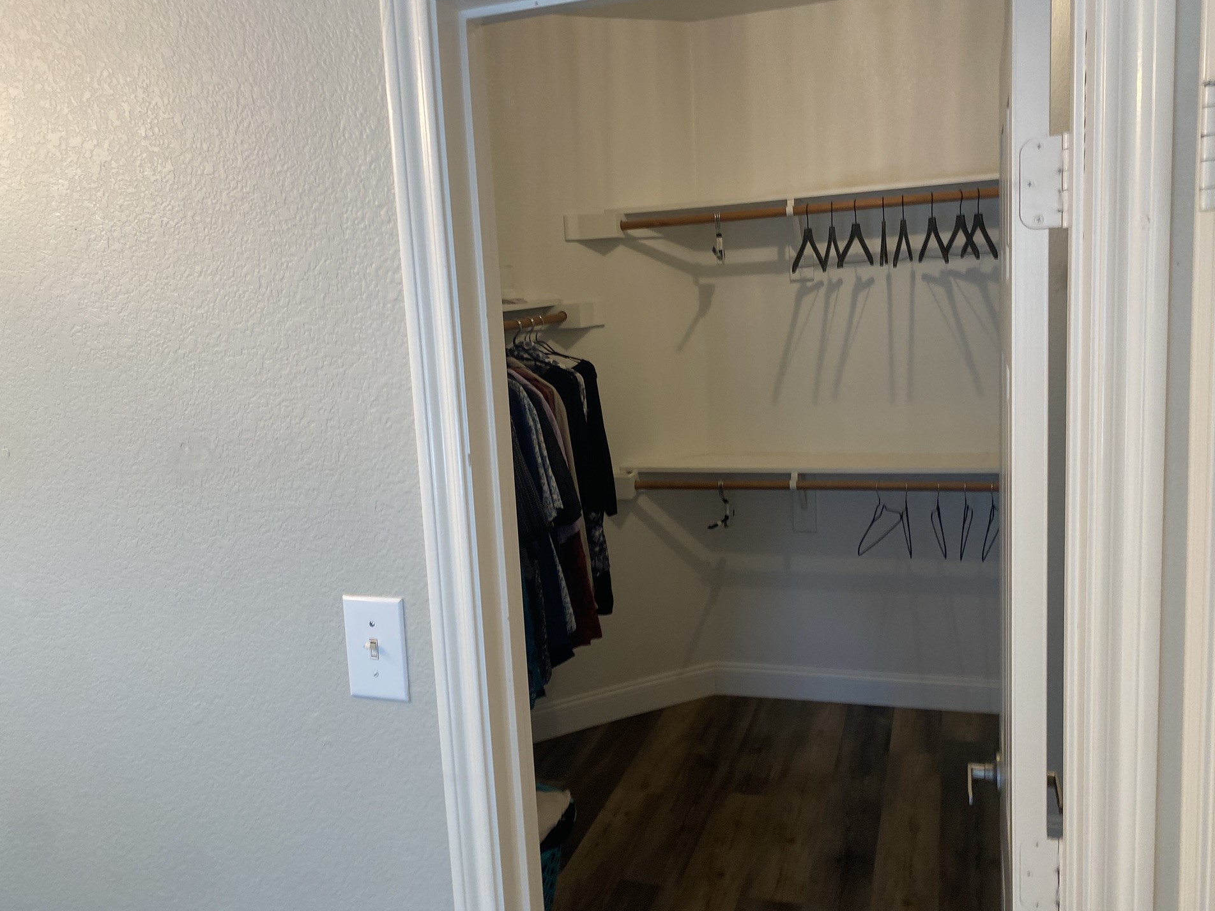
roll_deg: +4.5
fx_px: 983
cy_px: 425
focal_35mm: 28
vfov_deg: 49.7
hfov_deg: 63.4
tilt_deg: -9.6
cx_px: 592
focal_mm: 4.25
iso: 80
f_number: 1.8
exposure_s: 1/60
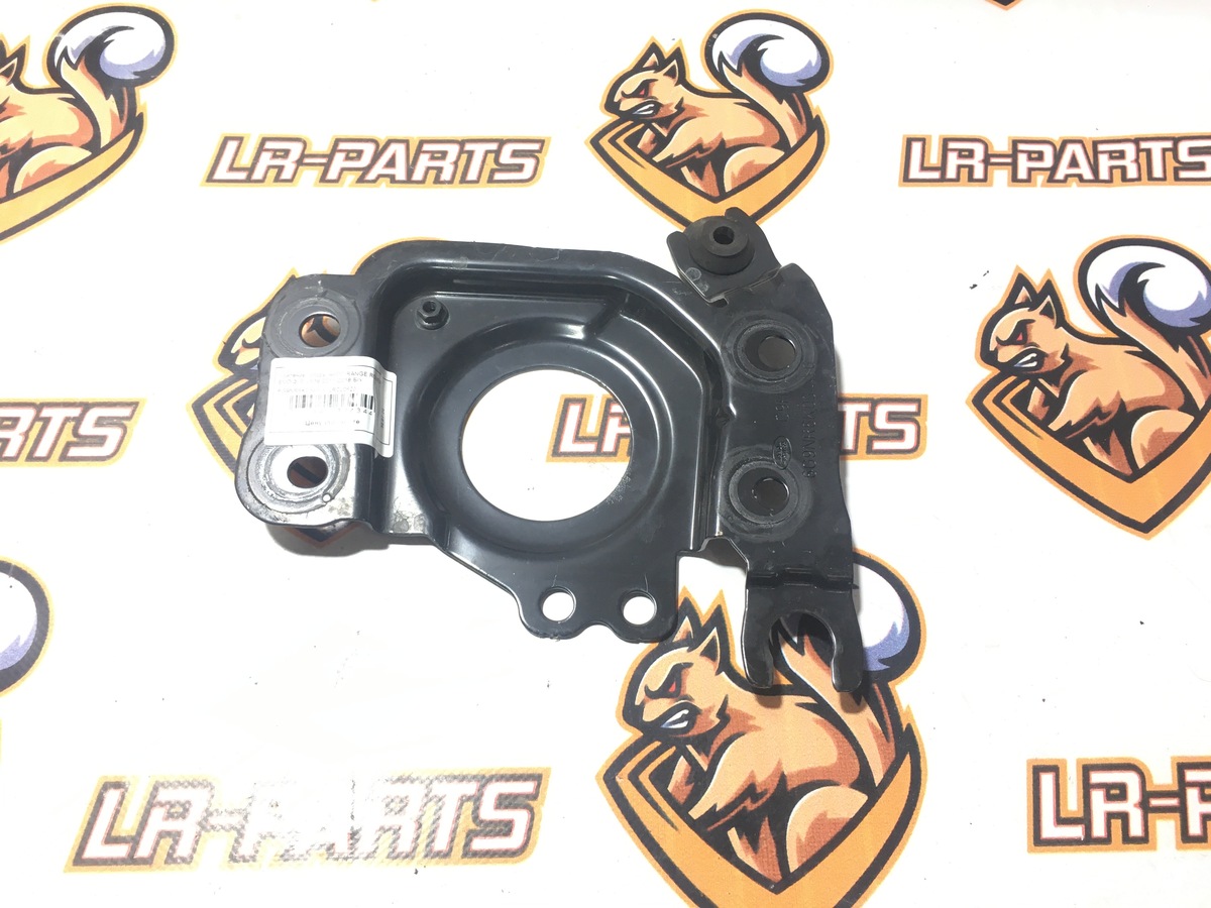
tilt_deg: -61.9
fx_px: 1015
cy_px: 454
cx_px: 606
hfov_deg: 61.7
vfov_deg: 48.2
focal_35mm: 29
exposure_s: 1/33
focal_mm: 4.15
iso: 40
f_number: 2.2
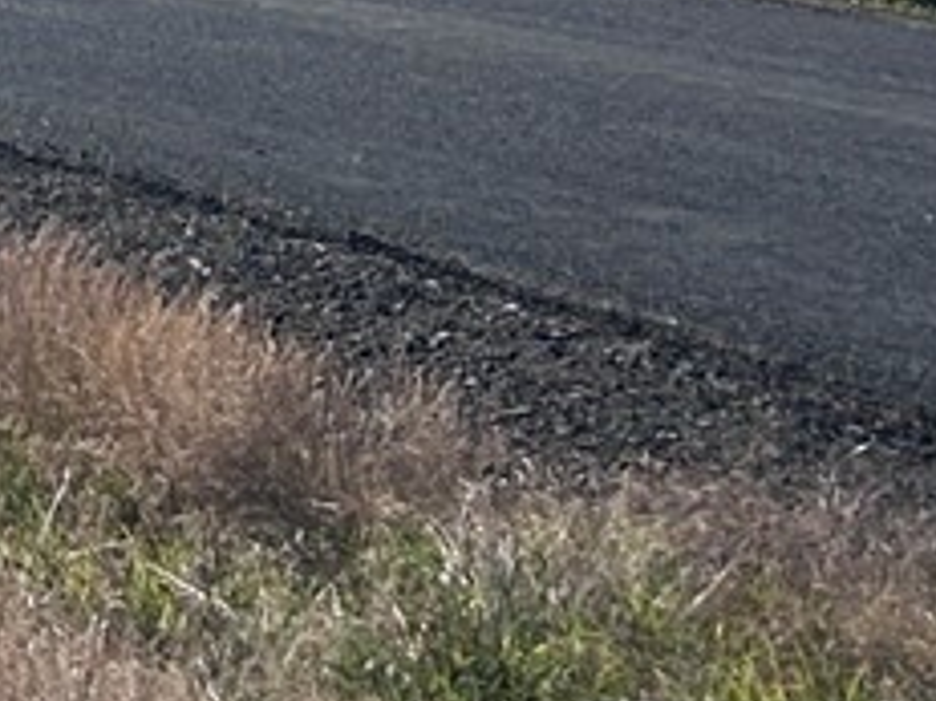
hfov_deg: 9.1
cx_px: -1734
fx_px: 4865
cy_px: -1126
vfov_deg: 7.6
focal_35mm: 180
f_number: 1.5
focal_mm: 5.7
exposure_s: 1/14286
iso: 50
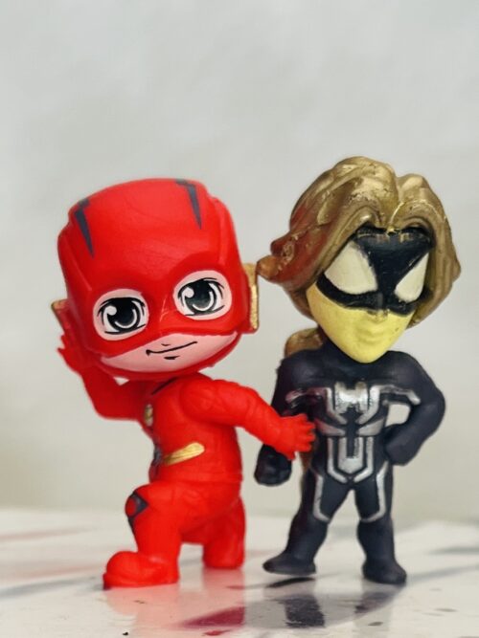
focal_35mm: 26
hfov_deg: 53.0
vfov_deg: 67.3
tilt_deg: -8.6
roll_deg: -1.0
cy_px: 319
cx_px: 240
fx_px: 480
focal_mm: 5.1
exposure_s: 1/121
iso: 80
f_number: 1.6
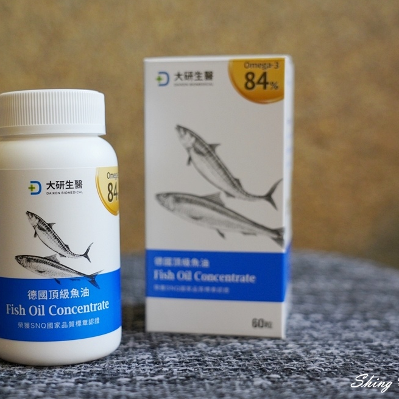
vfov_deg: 28.2
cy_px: 200
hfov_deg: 28.0
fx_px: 795
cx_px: 139
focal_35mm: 61
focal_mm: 47
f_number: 4.5
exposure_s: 1/50
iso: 1600
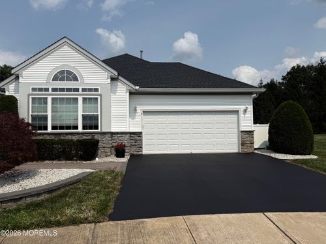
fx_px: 226
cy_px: 122
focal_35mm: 24
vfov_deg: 56.8
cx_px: 163
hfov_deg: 71.6
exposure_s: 1/11905
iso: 80
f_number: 1.78
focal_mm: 6.76
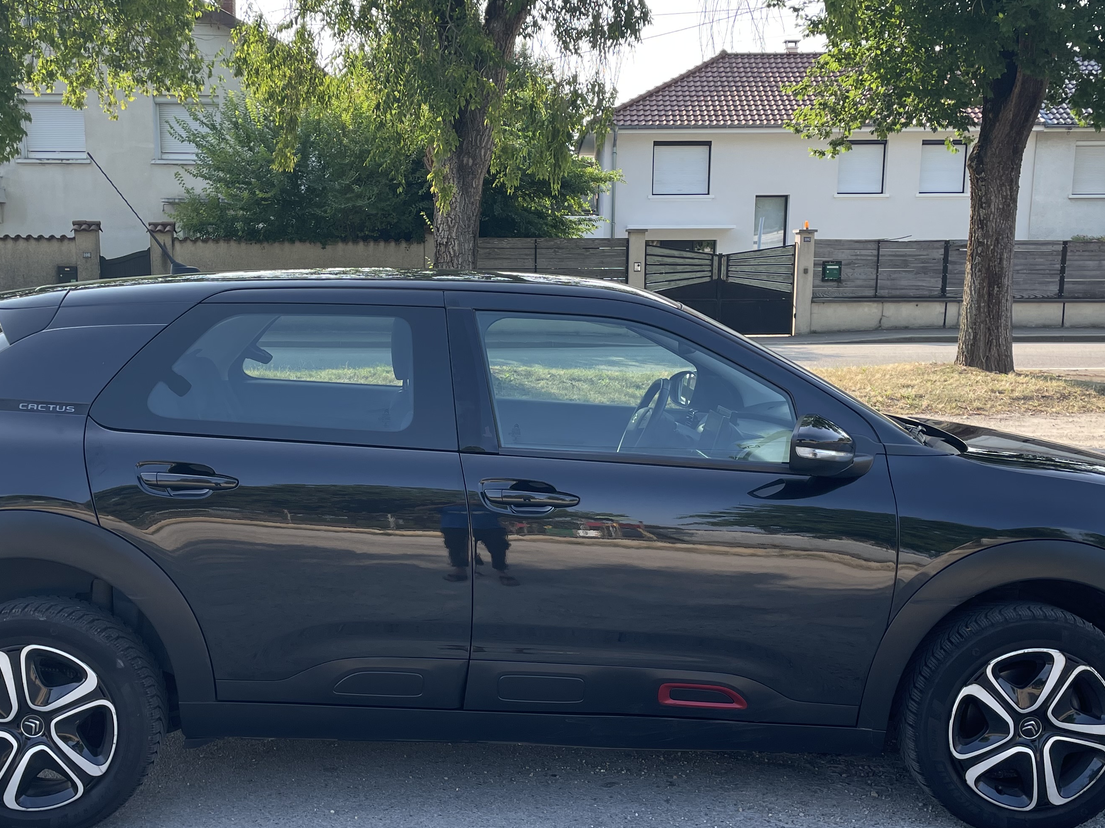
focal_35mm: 40
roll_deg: -0.8
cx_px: 484
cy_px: 498
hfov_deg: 46.7
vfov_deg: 35.8
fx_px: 1277
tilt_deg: -9.6
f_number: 1.6
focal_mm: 4.2
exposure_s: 1/612
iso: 32
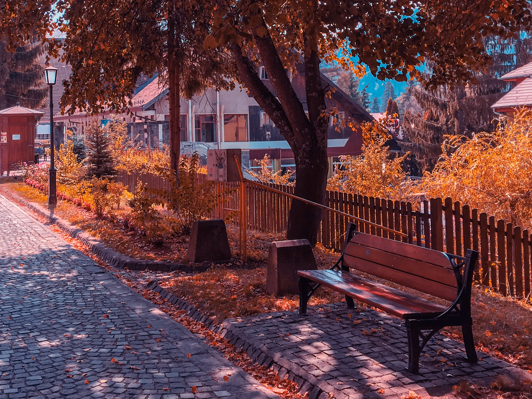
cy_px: 112
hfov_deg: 41.9
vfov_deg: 31.7
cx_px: 217
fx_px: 692
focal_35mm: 45
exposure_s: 1/455
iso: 25
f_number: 2.2
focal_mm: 4.15
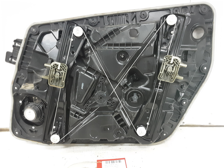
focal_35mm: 27
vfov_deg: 51.4
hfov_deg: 65.3
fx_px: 175
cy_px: 84
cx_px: 112
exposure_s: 1/25
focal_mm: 2.91
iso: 400
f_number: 1.9
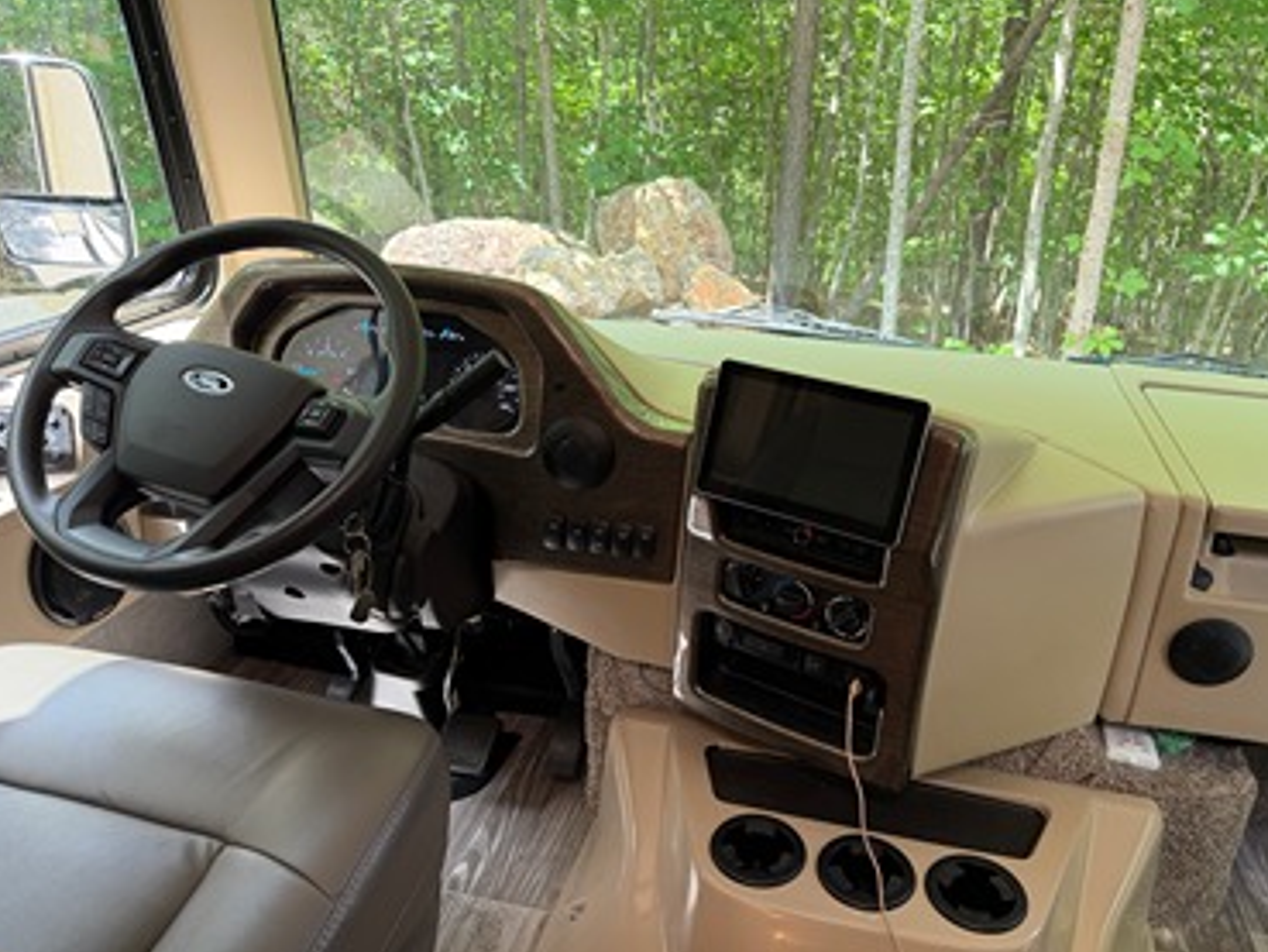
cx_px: 656
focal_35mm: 26
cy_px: 505
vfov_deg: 53.1
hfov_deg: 67.3
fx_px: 953
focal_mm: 6.76
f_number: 1.78
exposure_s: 1/121
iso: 100
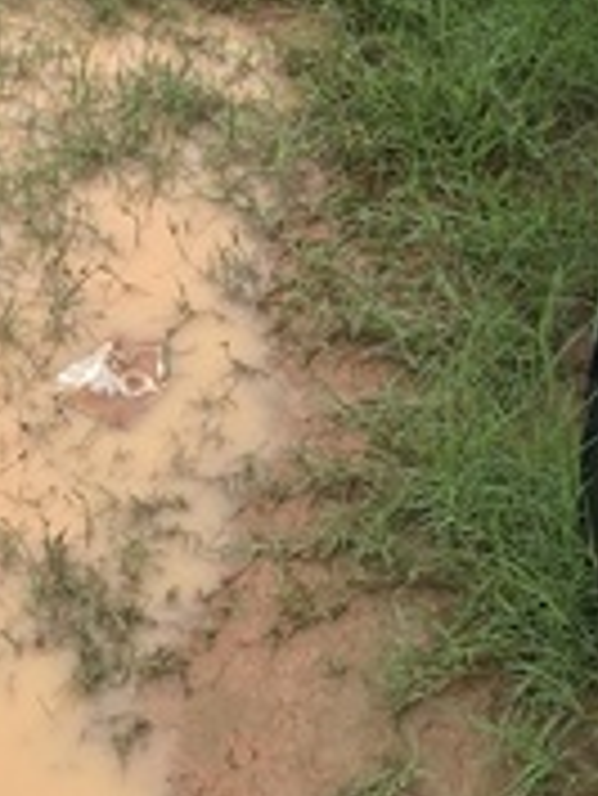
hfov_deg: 15.9
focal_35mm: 88
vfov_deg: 20.0
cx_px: 782
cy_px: -292
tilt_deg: -19.0
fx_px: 2025
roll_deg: -23.7
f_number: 1.6
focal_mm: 4.2
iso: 40
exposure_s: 1/121
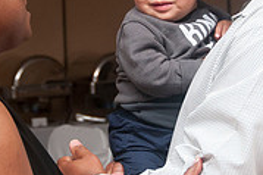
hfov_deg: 9.2
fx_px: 1635
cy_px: 61
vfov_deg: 6.1
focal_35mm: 224
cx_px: 126
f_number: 5.6
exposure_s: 1/125
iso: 400
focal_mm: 46
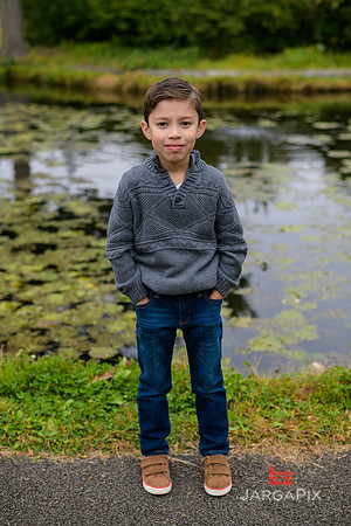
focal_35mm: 50
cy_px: 263
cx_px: 176
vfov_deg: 39.6
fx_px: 731
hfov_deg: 27.0
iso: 200
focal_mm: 50
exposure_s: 1/400
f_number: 3.2
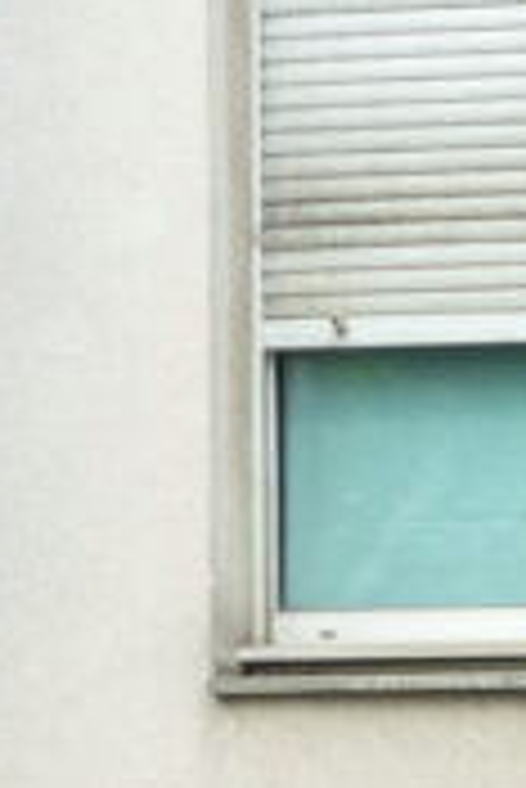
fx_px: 6387
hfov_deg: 4.7
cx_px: 758
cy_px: 1207
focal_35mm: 292
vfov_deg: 6.9
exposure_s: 1/640
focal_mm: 50
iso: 160
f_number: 5
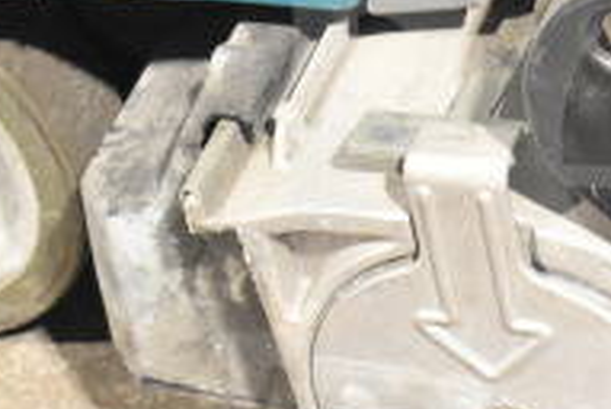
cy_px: 232
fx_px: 2601
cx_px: 566
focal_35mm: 153
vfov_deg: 9.0
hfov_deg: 13.3
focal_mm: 32
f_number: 4.5
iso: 2500
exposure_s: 1/50
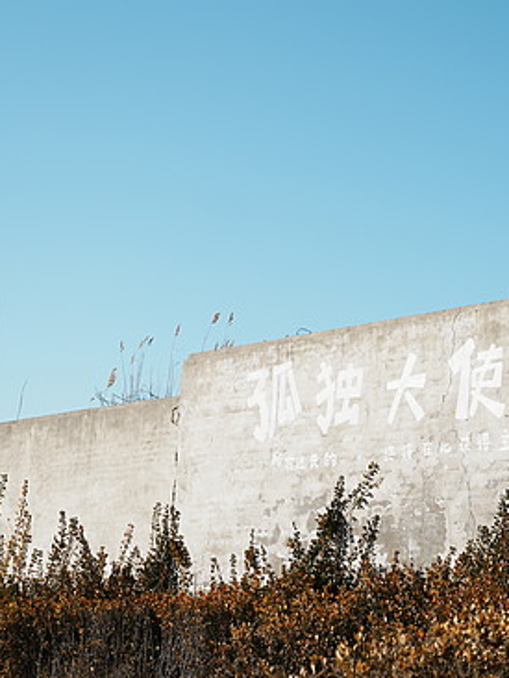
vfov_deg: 22.3
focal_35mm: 88
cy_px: 369
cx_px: 361
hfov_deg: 16.8
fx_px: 1716
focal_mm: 42.8
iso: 125
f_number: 2.8
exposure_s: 1/4000
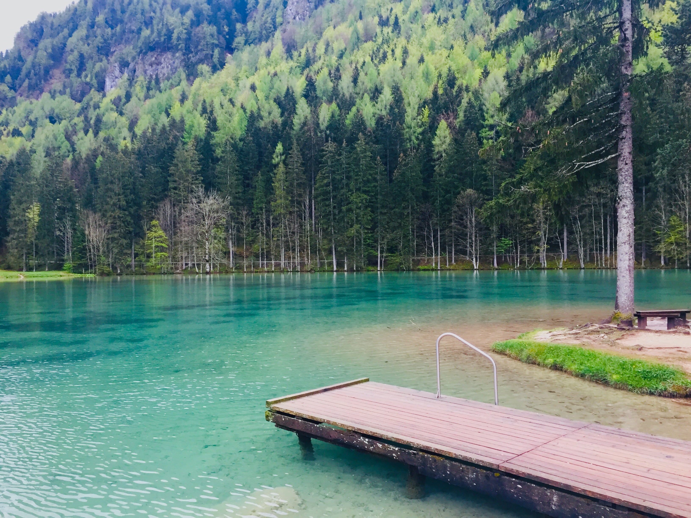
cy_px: 259
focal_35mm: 29
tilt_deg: +2.8
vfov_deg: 48.2
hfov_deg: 61.7
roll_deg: +0.1
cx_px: 346
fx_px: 579
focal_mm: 4.15
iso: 80
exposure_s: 1/33
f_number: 2.2
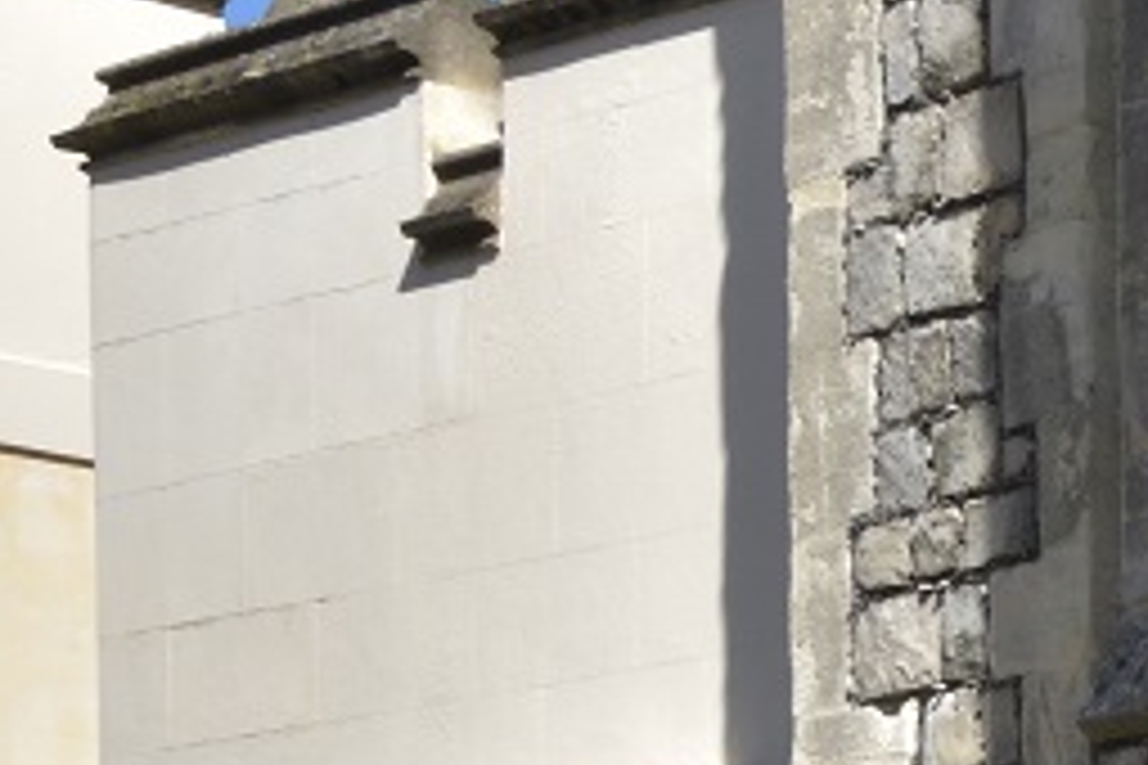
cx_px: 2996
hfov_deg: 8.2
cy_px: 1883
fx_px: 7174
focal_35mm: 225
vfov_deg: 5.9
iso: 500
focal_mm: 40
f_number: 20
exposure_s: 1/250
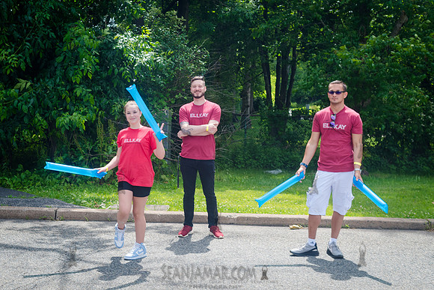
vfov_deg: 27.1
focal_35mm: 50
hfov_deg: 39.7
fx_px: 598
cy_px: 116
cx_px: 181
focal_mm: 35
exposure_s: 1/640
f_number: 4
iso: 200
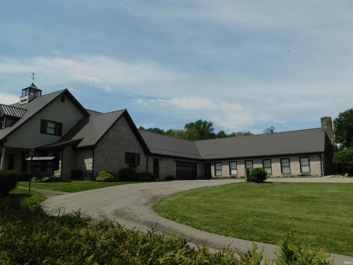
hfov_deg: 63.4
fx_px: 286
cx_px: 176
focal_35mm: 28
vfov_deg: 49.7
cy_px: 132
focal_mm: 4.9
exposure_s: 1/800
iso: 125
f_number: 6.4
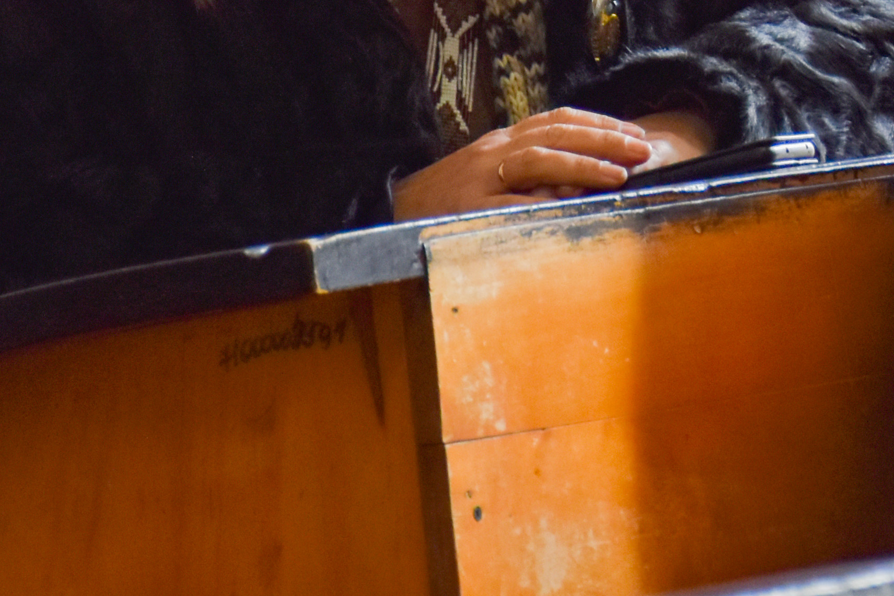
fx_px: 10154
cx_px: 1156
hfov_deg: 5.0
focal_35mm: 409
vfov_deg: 3.3
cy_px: -292
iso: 400
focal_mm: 80
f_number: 5.3
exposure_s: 1/60
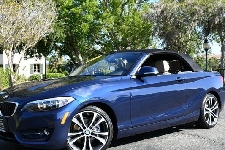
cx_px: 108
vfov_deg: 28.1
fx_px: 300
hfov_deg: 41.1
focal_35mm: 48
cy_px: 82
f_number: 8
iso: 200
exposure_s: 1/250
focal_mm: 20
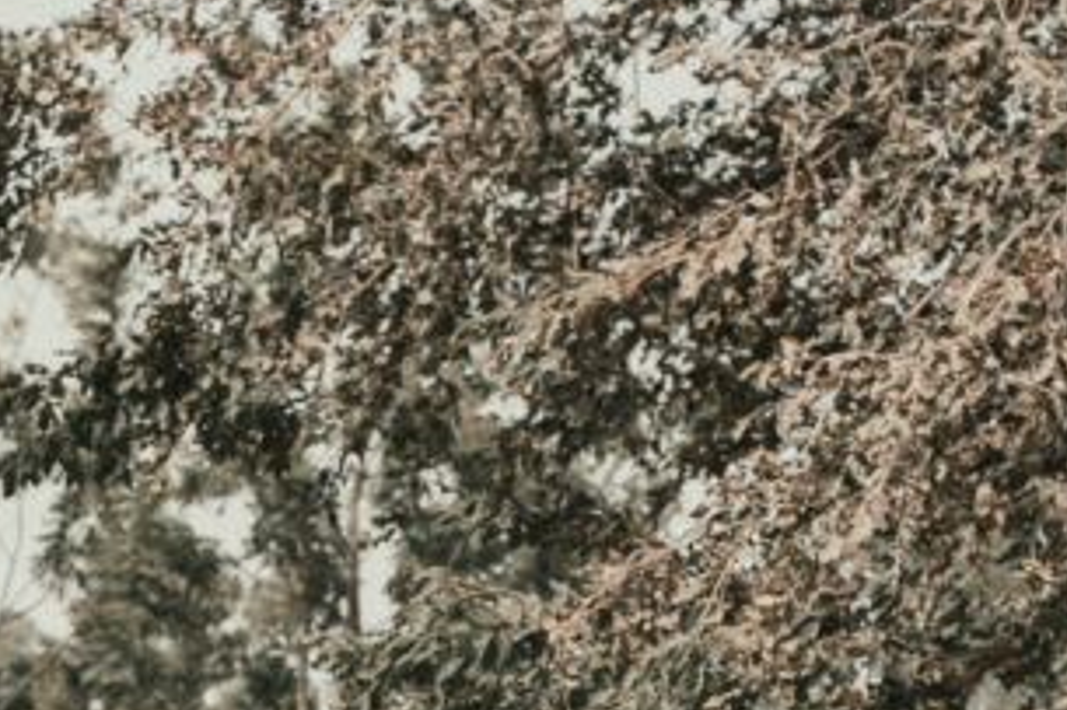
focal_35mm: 252
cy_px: 1569
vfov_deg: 5.3
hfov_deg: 8.1
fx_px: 7465
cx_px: -154
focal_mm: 50
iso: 200
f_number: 7.1
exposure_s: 1/800
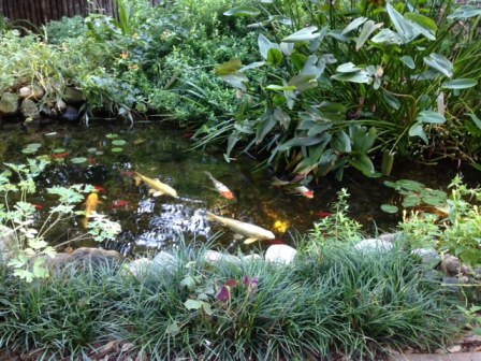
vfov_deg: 42.9
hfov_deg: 55.4
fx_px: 459
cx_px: 240
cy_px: 180
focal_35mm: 33
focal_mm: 4.12
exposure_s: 1/20
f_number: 2.4
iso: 200
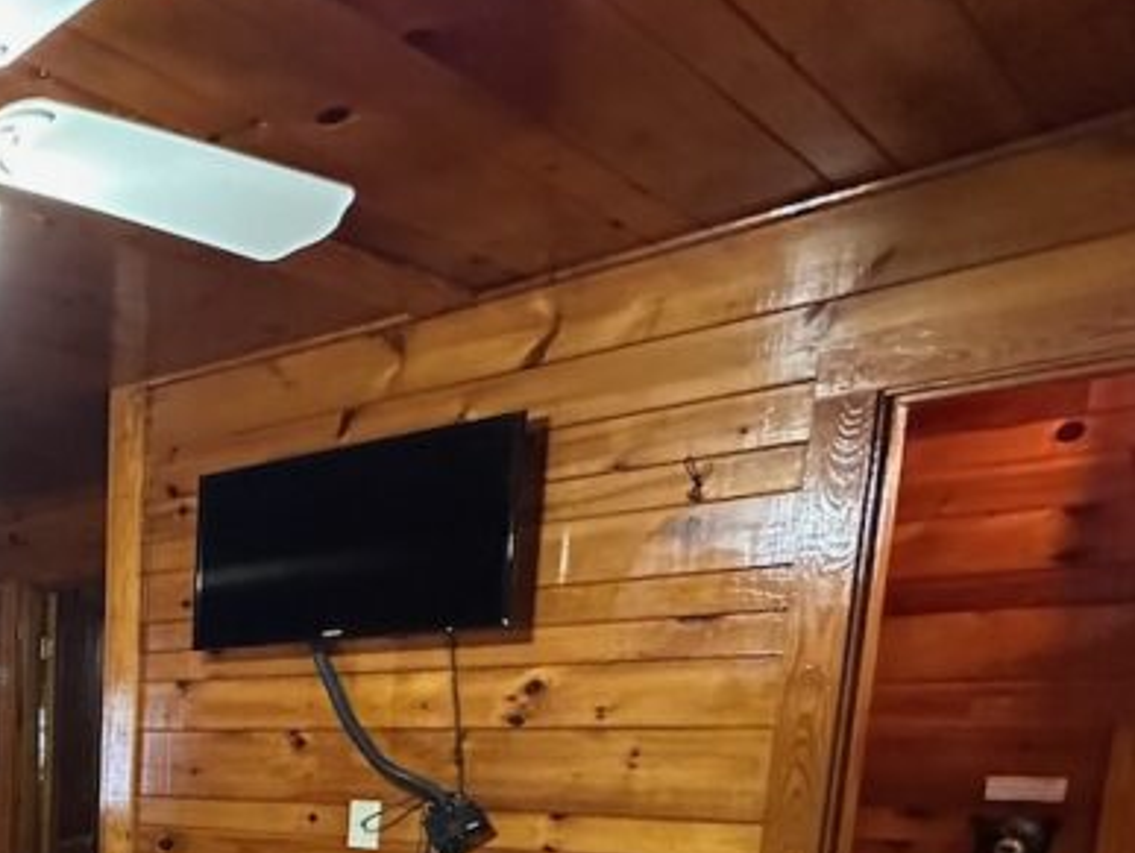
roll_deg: +0.1
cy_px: 897
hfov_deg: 36.0
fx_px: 1214
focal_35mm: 37
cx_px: -296
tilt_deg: -7.8
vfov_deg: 34.4
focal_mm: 2.22
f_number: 2.2
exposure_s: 1/60
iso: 800
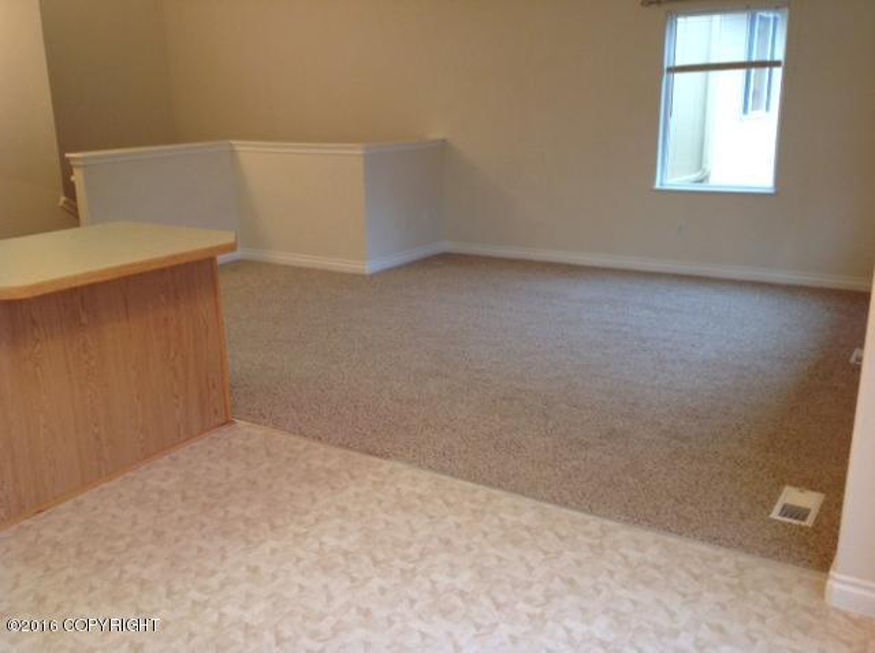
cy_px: 326
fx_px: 883
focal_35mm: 35
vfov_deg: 40.6
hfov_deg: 52.7
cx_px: 438
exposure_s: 1/15
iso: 100
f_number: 2.4
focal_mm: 4.28
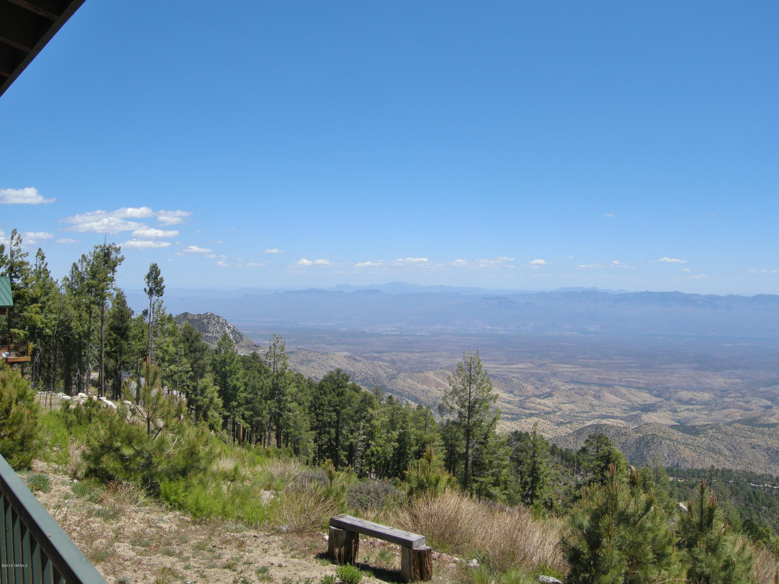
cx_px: 390
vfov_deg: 40.7
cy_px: 292
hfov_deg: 52.6
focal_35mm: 35
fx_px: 788
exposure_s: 1/266
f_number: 5.4
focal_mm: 7.5
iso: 64
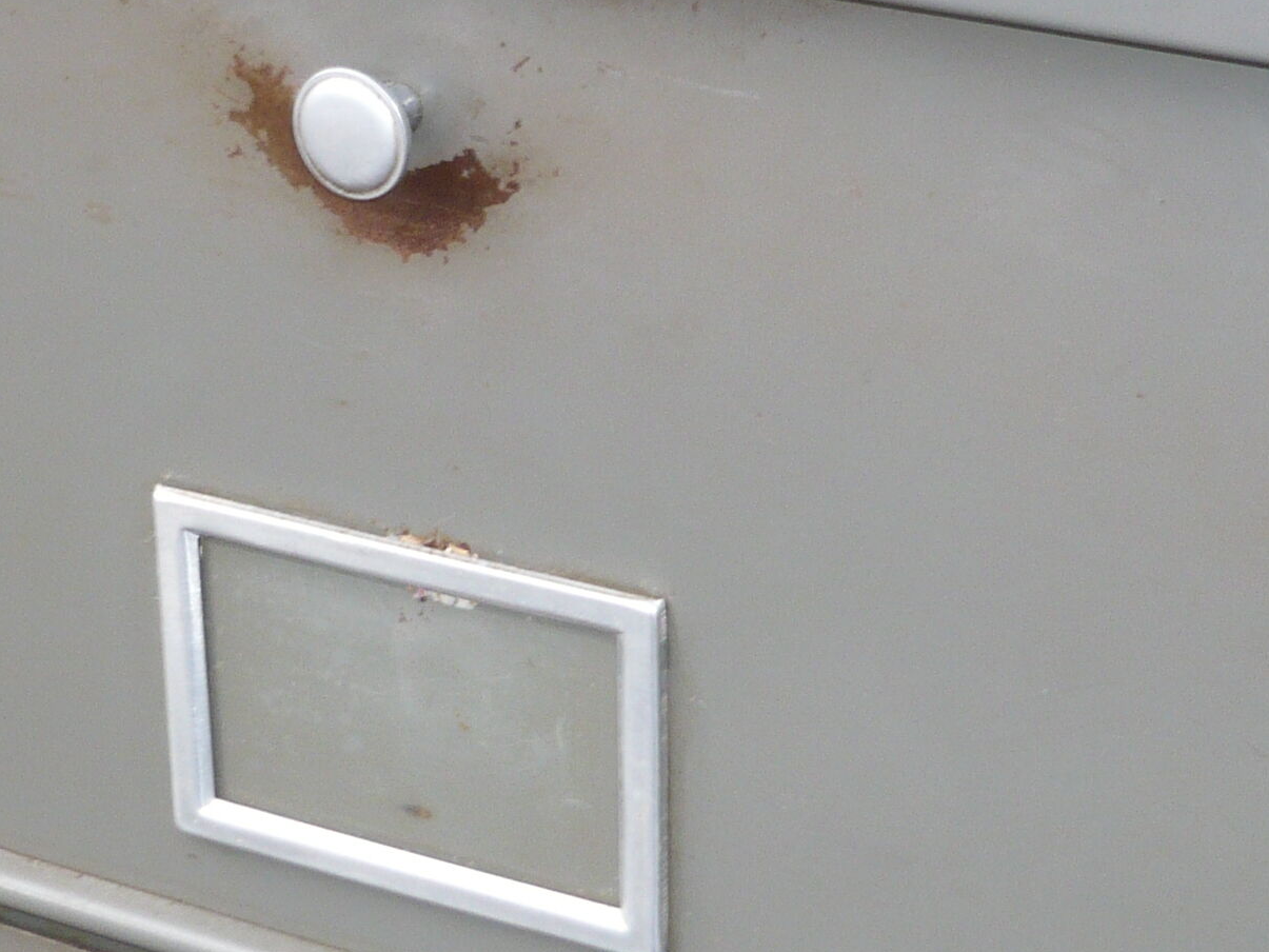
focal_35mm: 102
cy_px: 399
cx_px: 471
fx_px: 3740
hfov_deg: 19.2
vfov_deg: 14.5
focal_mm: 6.6
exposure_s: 1/60
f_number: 3.3
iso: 100
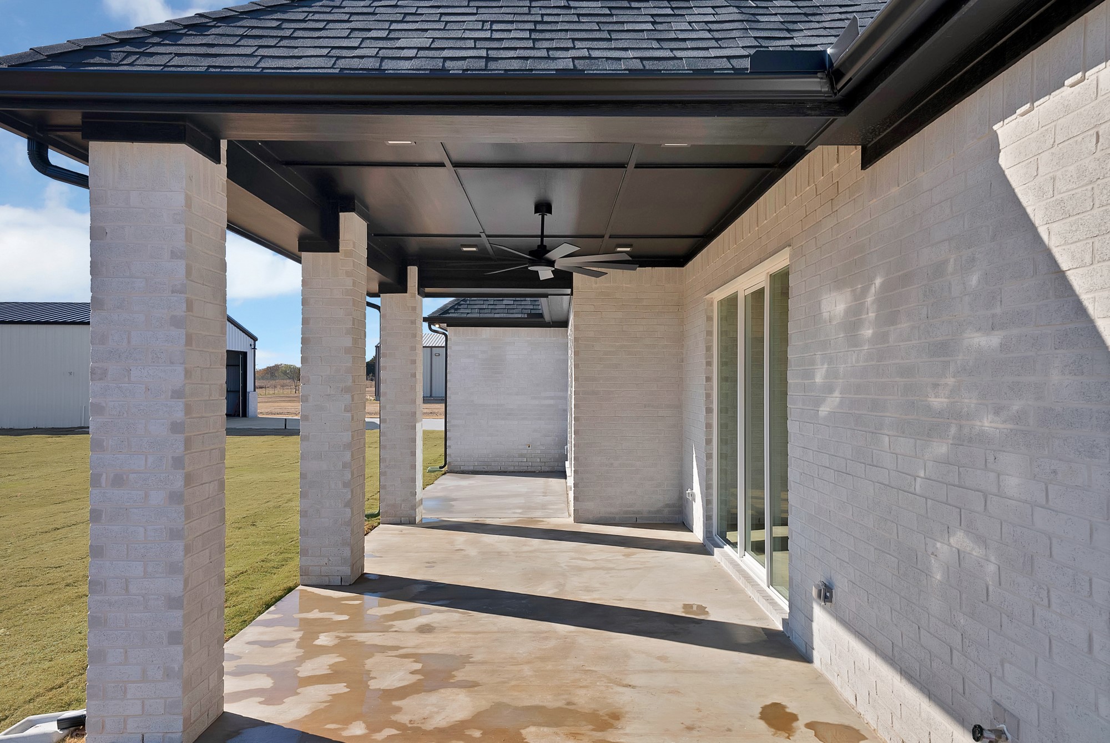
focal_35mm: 24
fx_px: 741
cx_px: 555
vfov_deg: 53.2
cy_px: 372
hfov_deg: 73.7
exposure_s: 1/800
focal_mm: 24
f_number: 9
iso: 640
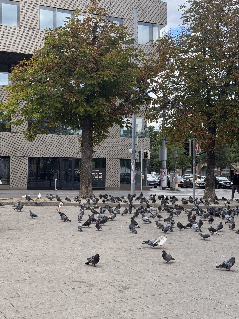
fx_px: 442
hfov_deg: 30.3
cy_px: 160
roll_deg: -2.9
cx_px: 120
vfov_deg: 39.7
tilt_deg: +2.0
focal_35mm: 48
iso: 100
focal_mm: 6.76
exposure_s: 1/1167
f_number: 1.78
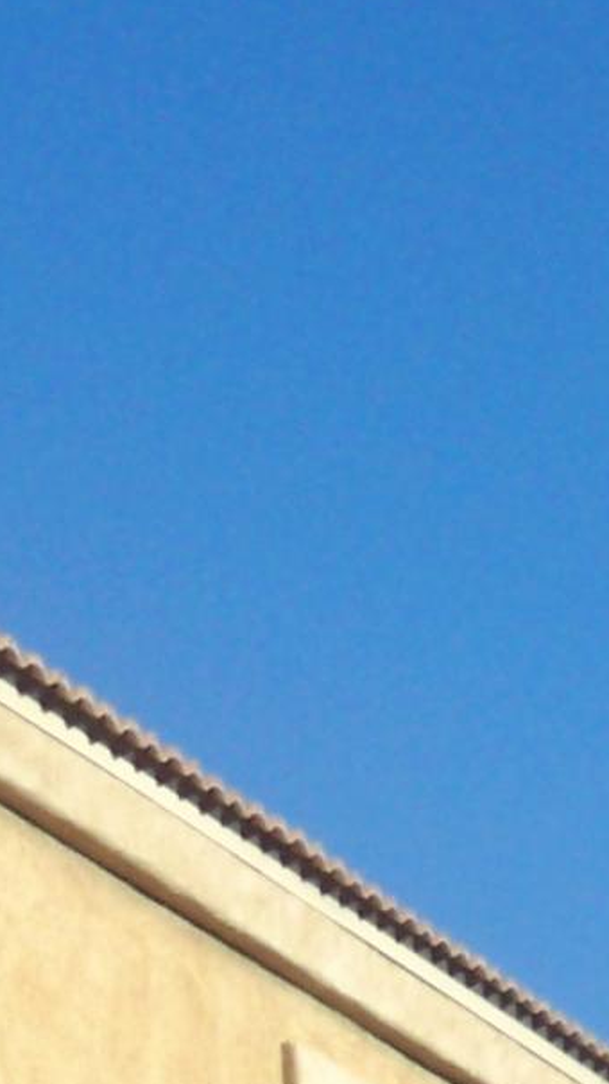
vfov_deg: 10.9
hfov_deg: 6.2
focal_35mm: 189
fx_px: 5430
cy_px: 1708
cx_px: -731
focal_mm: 6.3
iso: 64
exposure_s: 1/500
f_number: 4.7
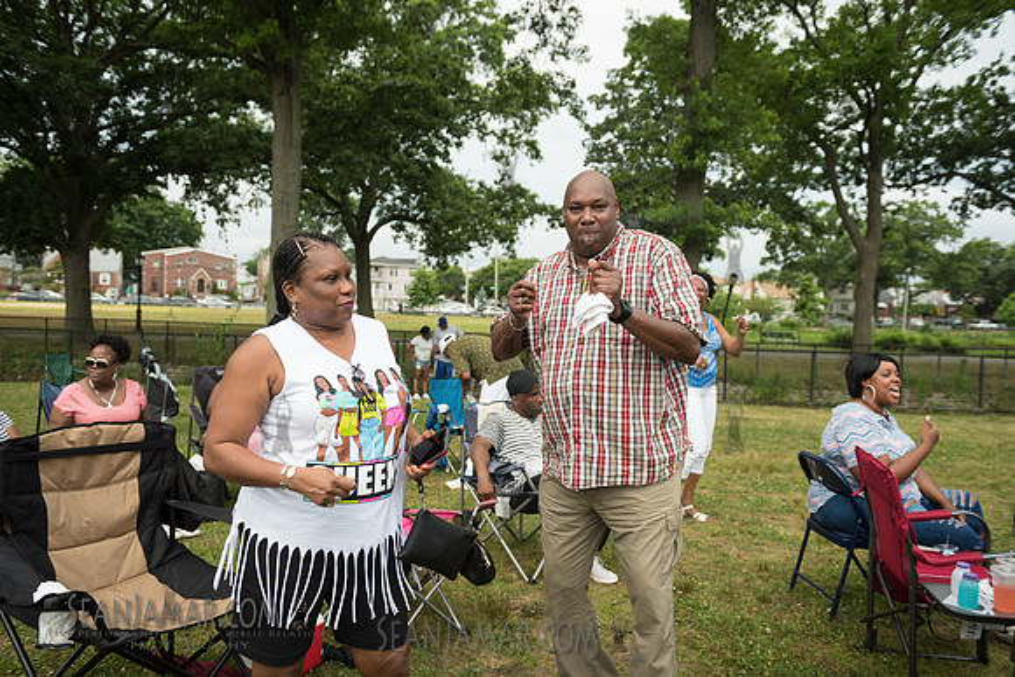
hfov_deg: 65.5
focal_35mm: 28
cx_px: 508
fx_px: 790
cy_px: 338
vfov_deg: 46.4
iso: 500
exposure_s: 1/320
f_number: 4
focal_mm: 28
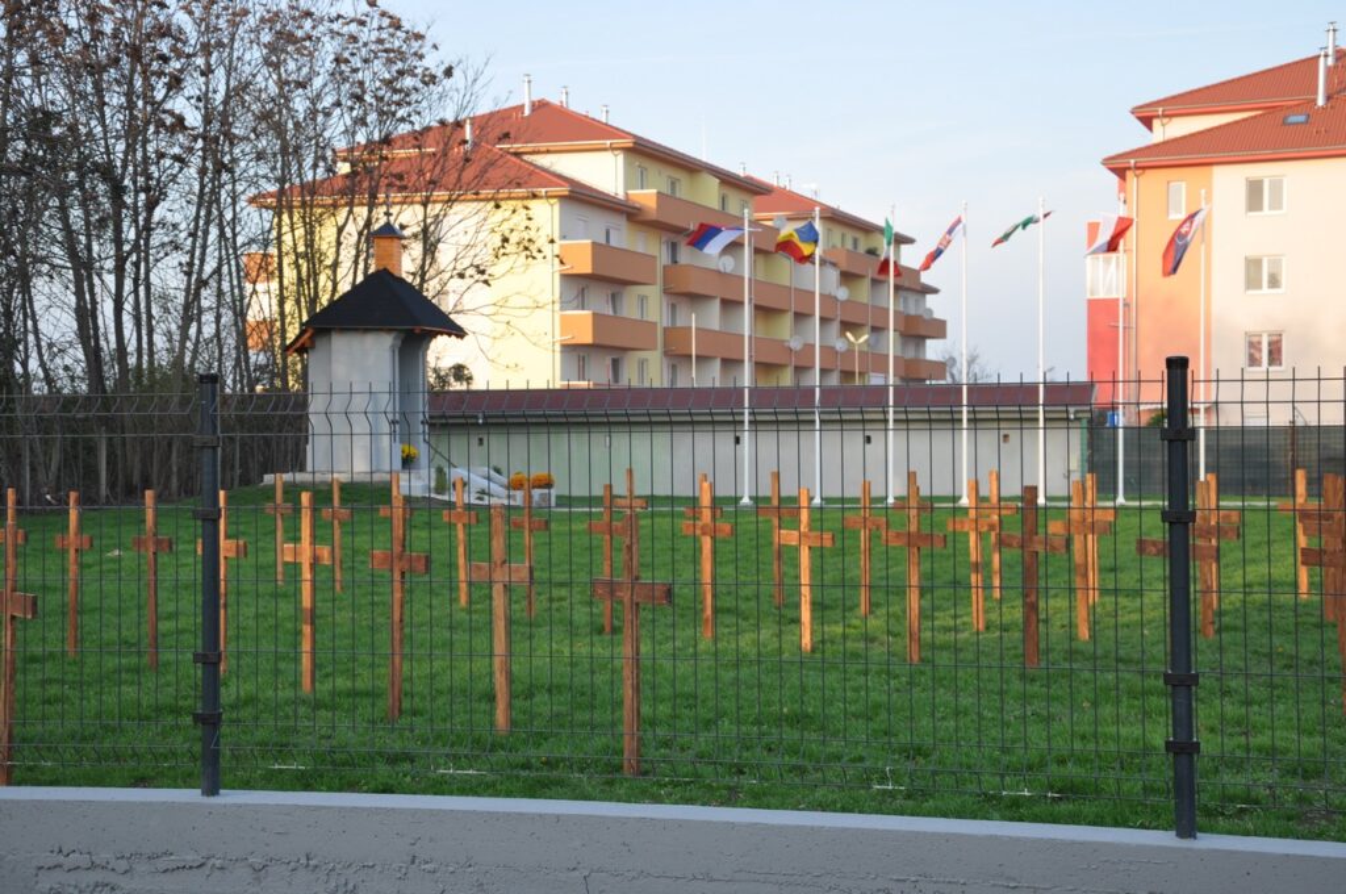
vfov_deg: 22.6
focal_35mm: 60
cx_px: 673
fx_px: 2240
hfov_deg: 33.4
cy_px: 447
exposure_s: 1/160
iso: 200
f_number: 6.3
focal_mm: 40
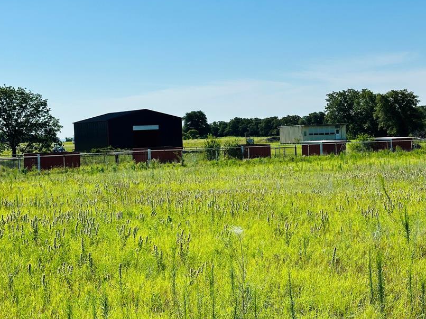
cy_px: 145
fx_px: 750
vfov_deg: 24.0
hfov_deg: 31.6
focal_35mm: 61
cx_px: 258
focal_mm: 6.86
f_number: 1.78
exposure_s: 1/7634
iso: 64
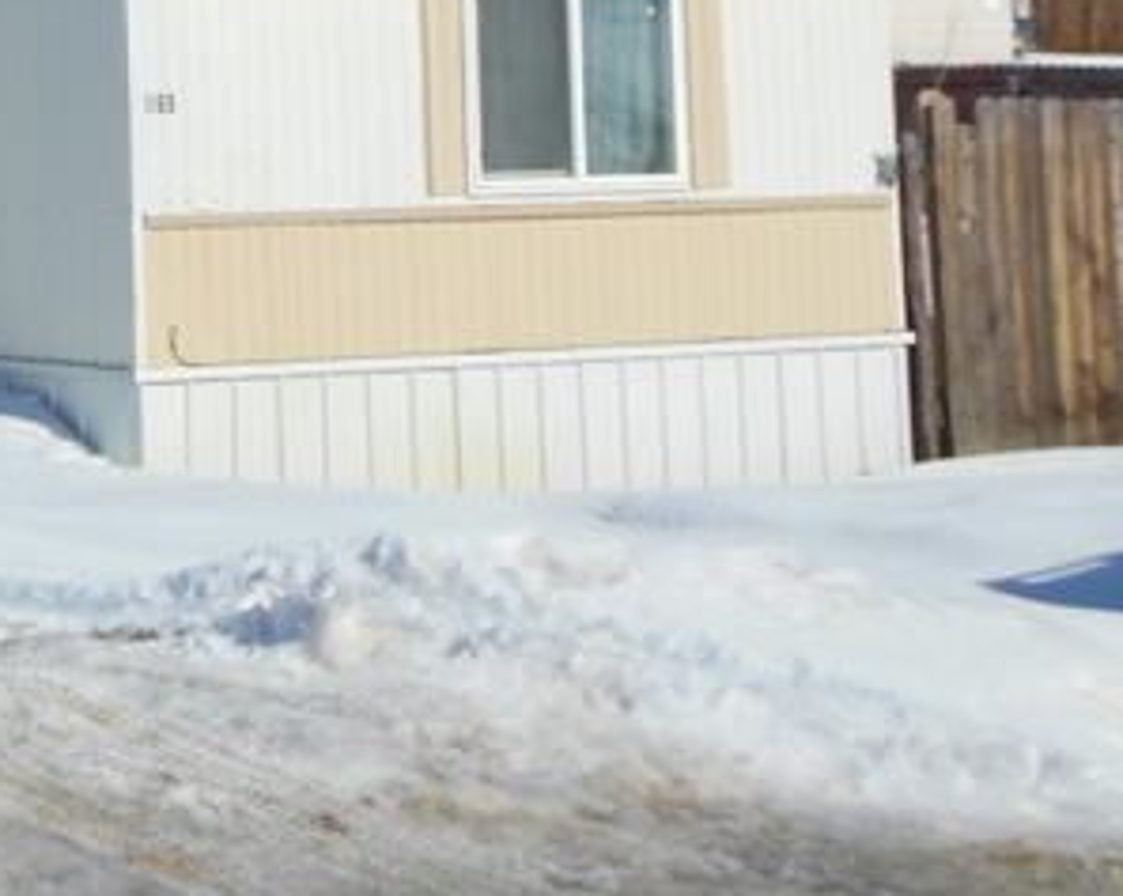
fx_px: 3320
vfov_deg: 15.0
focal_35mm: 100
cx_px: -386
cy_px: -53
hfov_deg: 17.8
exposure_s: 1/800
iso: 125
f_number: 7.2
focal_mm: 6.8
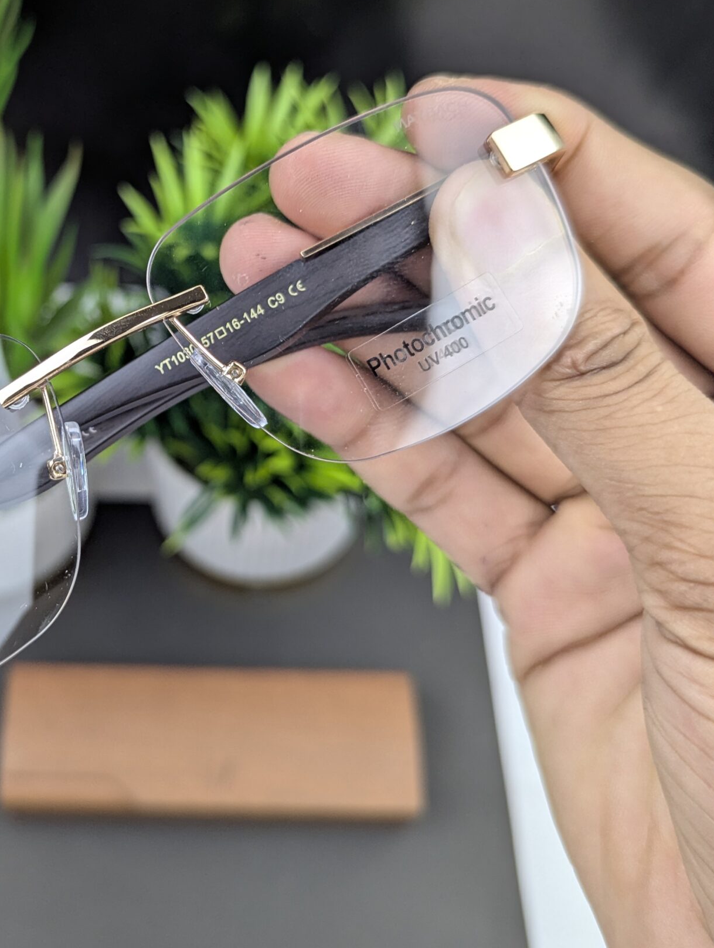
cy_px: 338
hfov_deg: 36.6
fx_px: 1042
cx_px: 152
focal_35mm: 38
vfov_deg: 48.3
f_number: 1.85
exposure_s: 1/102
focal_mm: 6.81
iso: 94
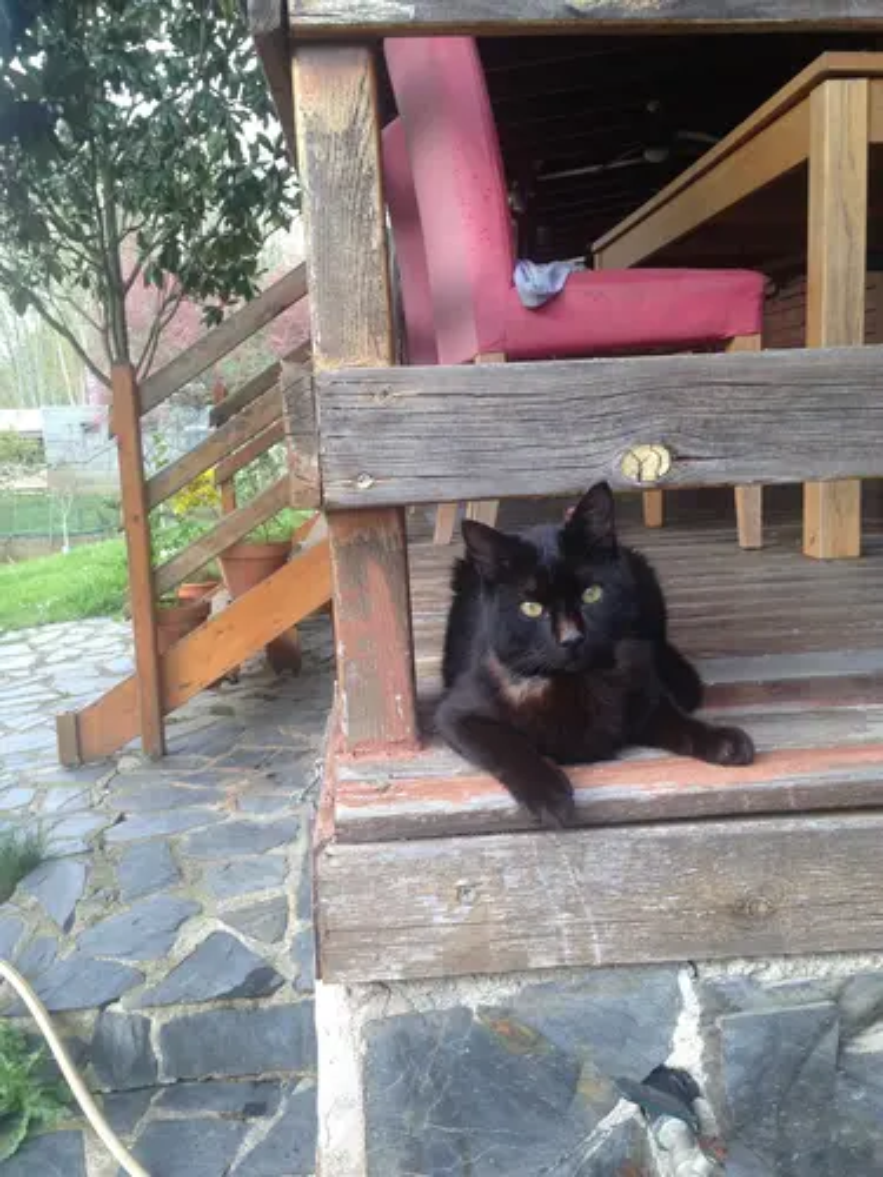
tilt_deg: -11.3
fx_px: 1122
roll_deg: +0.8
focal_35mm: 33
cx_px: 442
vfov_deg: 55.4
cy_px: 588
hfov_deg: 42.9
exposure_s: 1/120
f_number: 2.4
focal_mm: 4.12
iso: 64
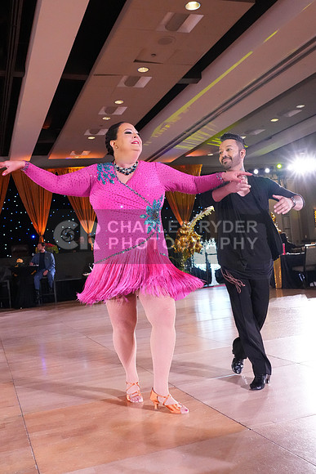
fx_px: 474
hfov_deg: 36.9
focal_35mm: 36
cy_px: 237
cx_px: 158
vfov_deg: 53.1
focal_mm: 24
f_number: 5
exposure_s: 1/400
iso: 8000
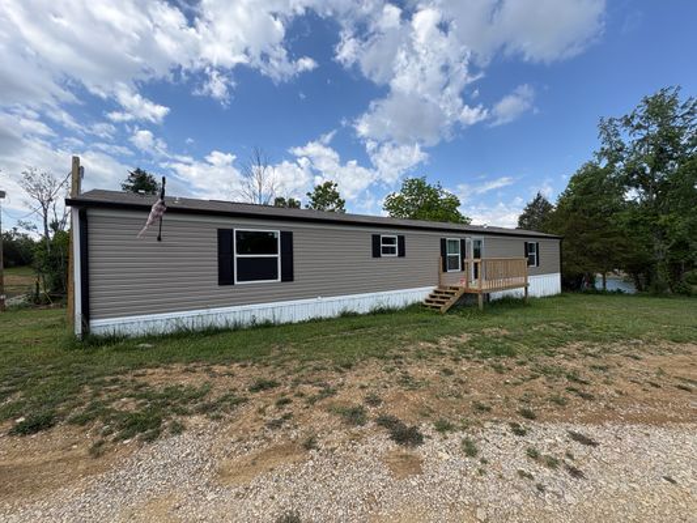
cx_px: 348
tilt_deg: -0.3
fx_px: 282
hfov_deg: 102.1
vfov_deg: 85.7
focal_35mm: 14
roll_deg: +1.4
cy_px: 262
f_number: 2.2
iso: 50
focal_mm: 2.22
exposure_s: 1/1256
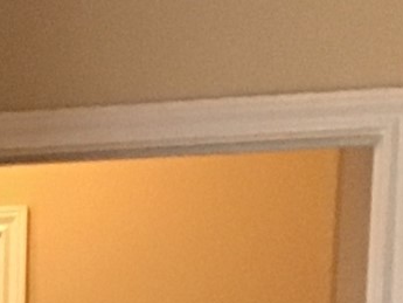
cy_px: 749
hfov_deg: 9.8
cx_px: -487
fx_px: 2143
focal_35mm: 184
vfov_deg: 7.5
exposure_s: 1/24
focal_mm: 3.3
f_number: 2.4
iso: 200
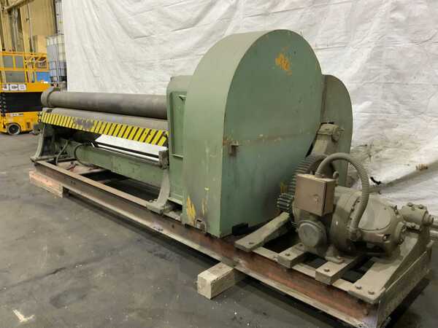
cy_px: 164
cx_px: 219
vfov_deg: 48.2
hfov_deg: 61.7
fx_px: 367
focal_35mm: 29
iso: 200
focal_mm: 3
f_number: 1.8
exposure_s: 1/60
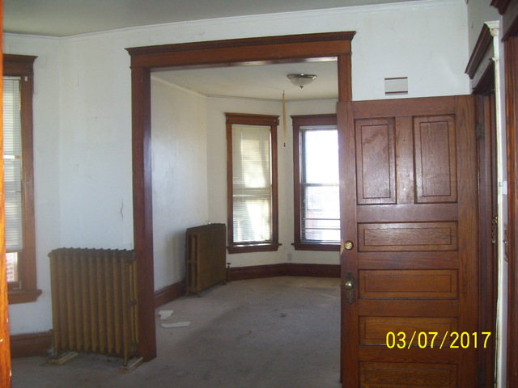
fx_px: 539
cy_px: 194
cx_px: 259
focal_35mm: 36
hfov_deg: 51.4
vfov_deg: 39.7
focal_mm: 6
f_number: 2.7
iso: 200
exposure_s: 1/60
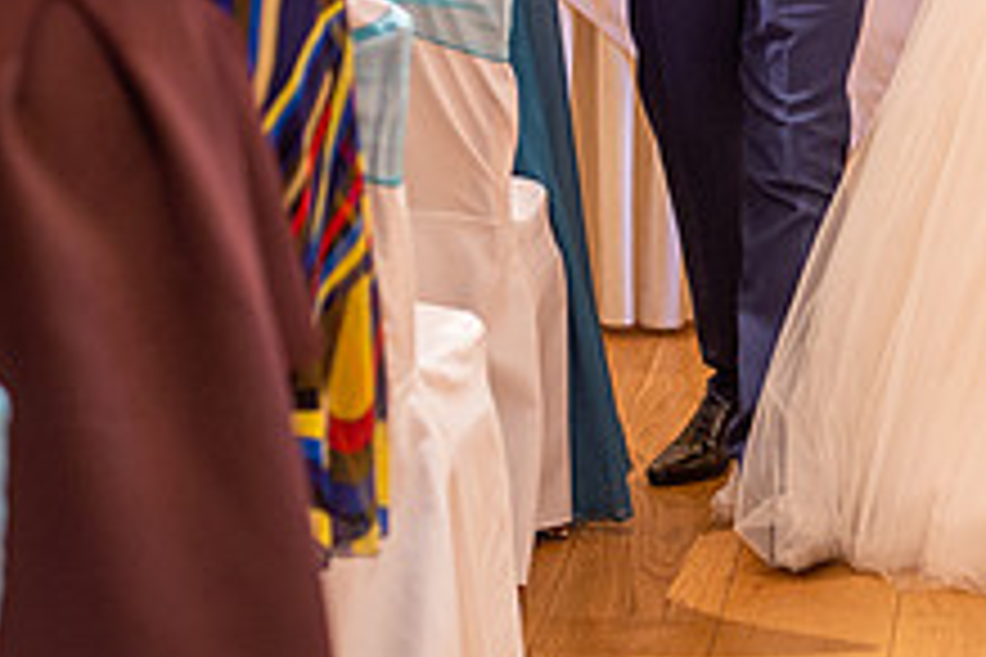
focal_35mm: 225
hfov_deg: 9.1
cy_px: -40
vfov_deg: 6.1
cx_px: 1112
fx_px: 6162
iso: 800
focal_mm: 85
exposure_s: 1/100
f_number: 2.5
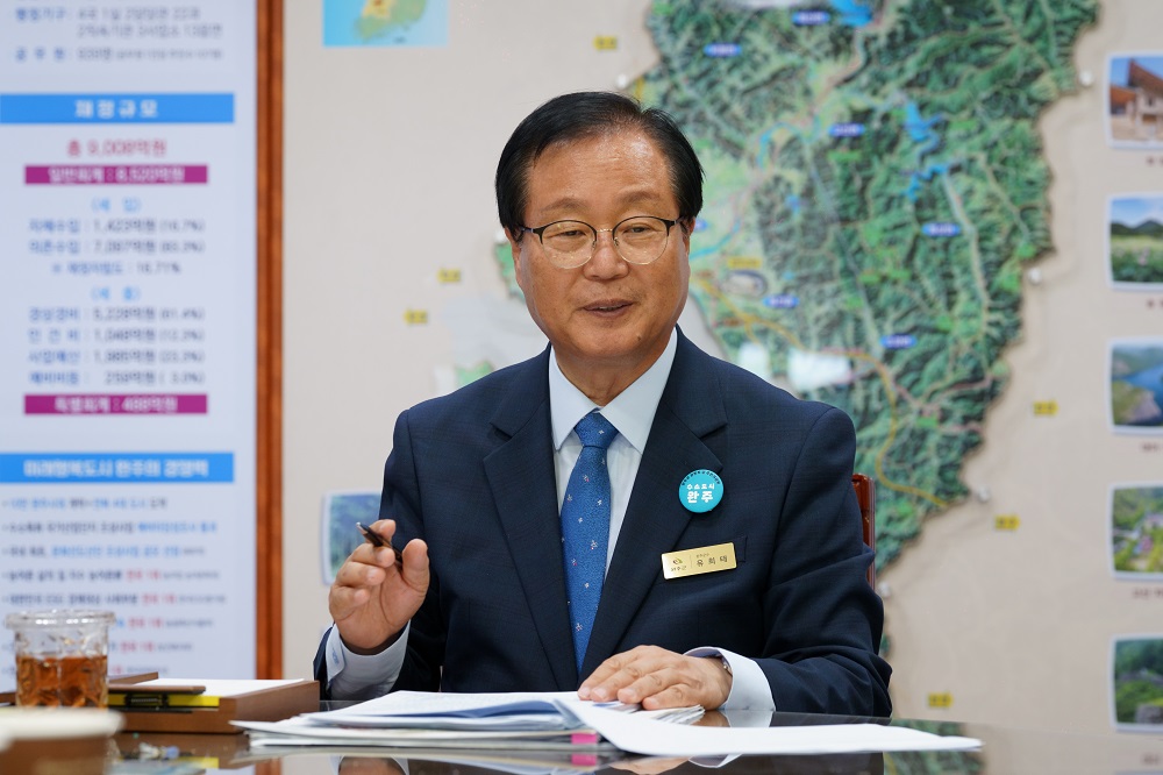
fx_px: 3229
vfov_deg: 13.7
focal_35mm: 100
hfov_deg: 20.4
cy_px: 388
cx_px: 582
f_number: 5.6
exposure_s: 1/30
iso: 1000
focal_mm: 100
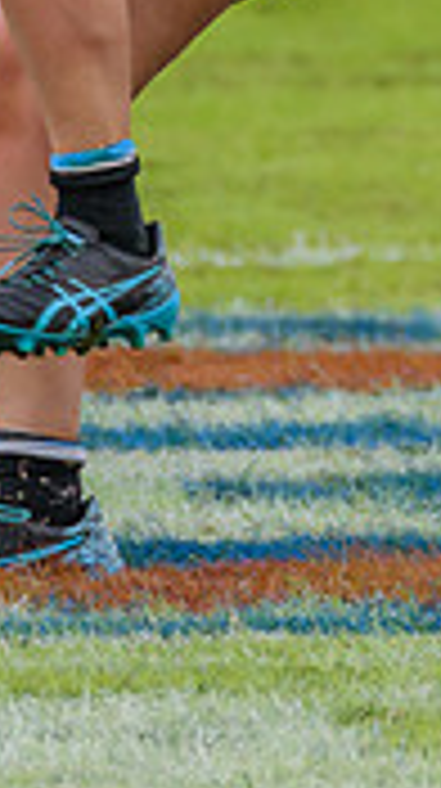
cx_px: 281
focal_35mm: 2555
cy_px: -662
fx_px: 53295
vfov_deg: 0.8
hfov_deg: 0.5
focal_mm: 420
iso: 800
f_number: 5.6
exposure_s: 1/2000
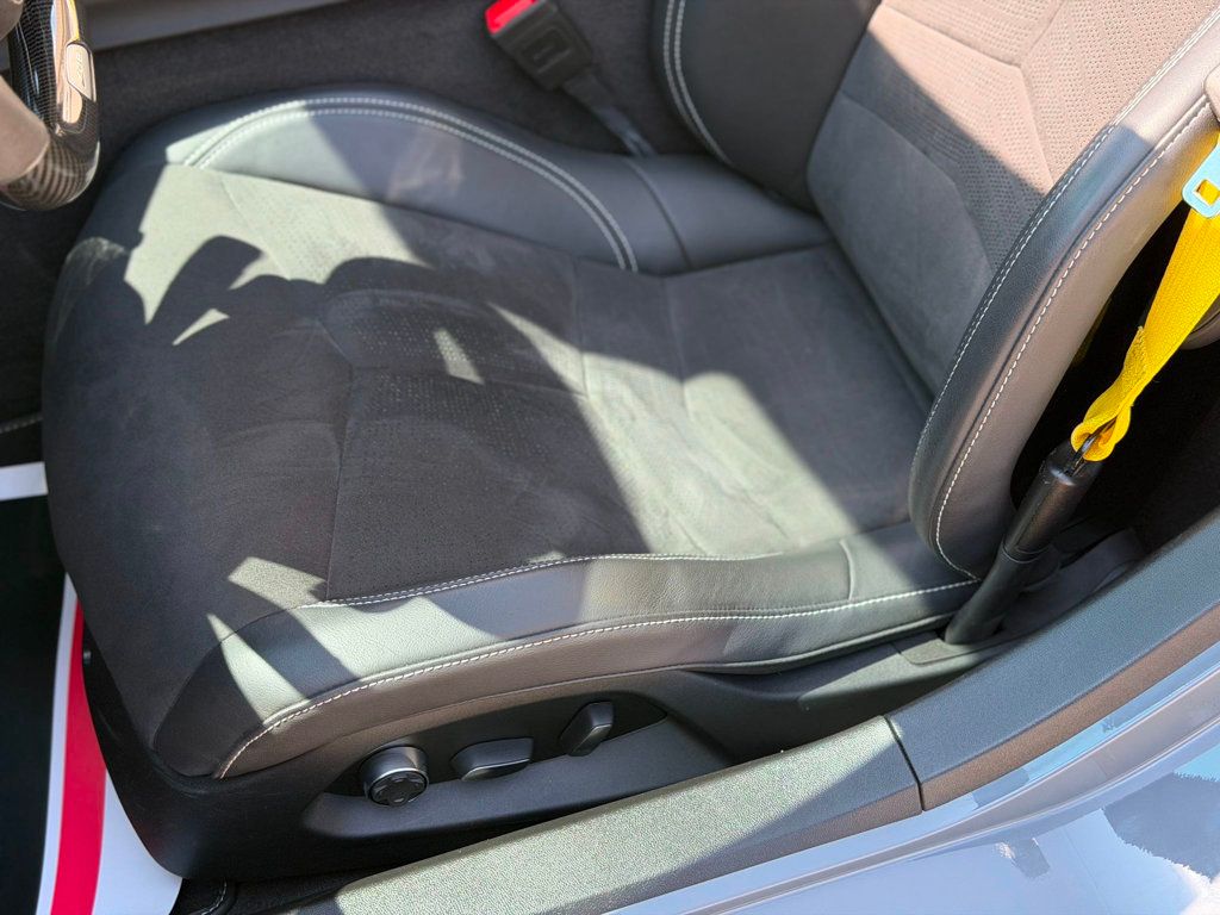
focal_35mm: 48
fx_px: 1692
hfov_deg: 39.7
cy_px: 458
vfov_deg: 30.3
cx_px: 610
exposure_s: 1/553
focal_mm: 6.76
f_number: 1.78
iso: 100
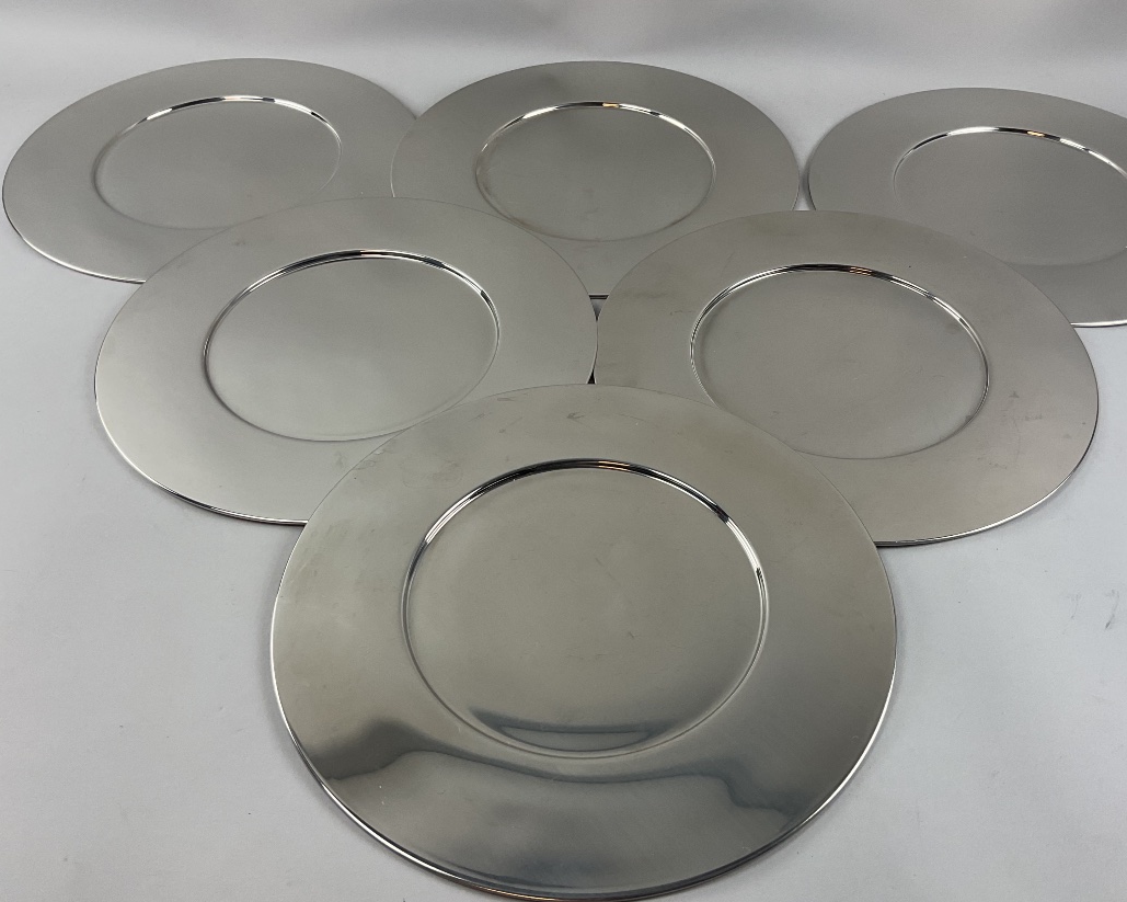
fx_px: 1101
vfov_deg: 44.5
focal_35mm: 33
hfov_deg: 54.2
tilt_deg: -45.9
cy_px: 457
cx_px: 603
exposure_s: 1/100
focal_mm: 3
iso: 40
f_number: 1.8
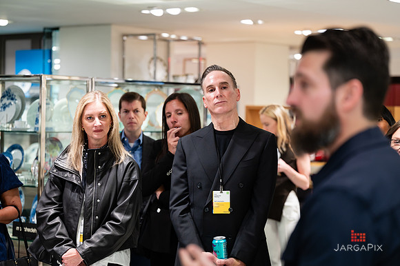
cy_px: 133
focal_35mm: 89
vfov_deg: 15.3
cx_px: 200
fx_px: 989
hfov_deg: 22.9
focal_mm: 87
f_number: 3.2
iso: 640
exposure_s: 1/160
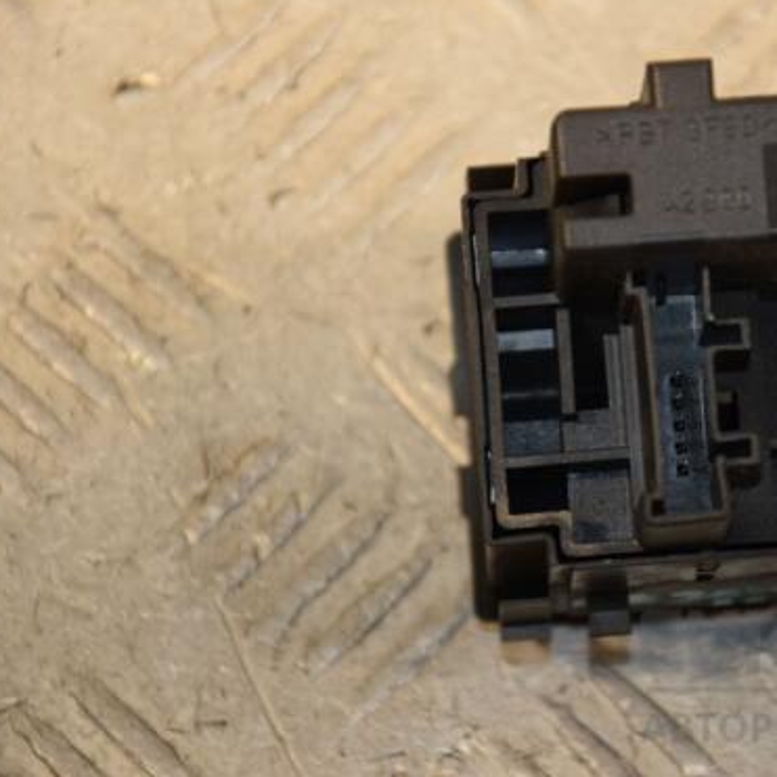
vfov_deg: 8.1
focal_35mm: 217
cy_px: 362
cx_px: 601
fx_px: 5503
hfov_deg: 8.1
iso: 800
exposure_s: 1/200
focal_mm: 105
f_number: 5.6
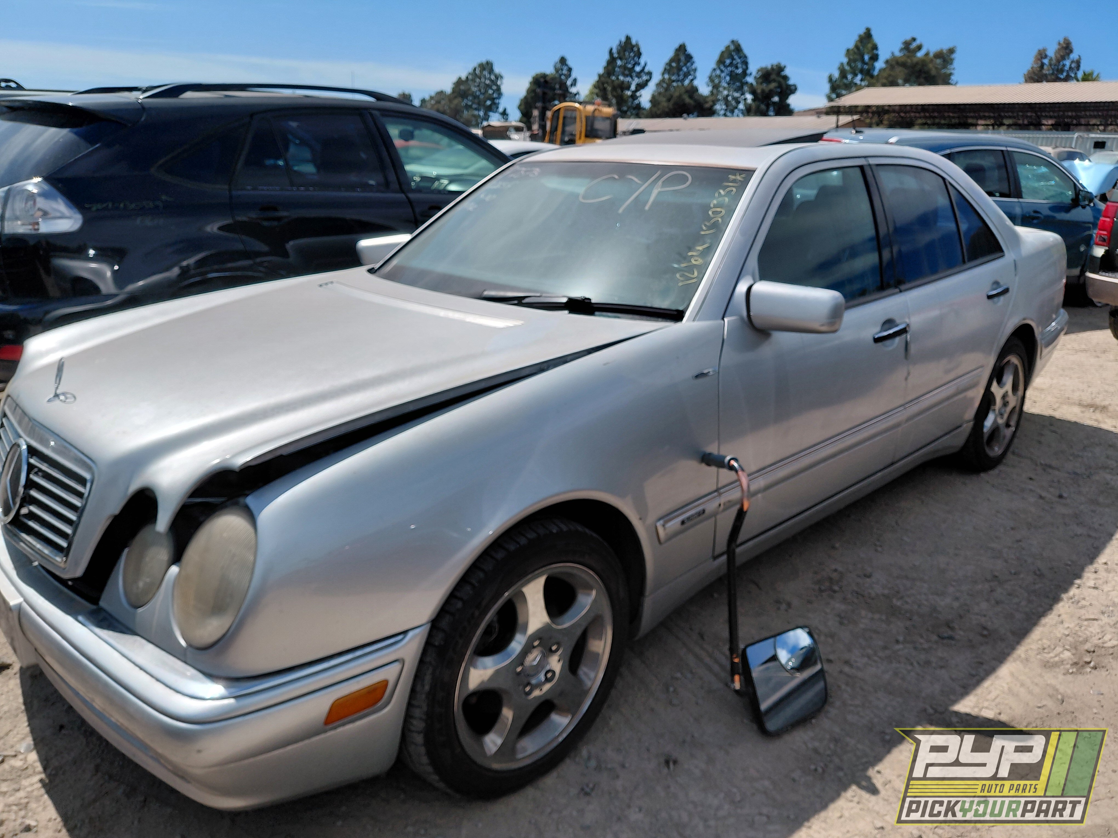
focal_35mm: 25
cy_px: 419
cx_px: 559
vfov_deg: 54.9
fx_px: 807
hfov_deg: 69.4
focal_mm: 4.69
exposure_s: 1/4472
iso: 64
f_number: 1.8
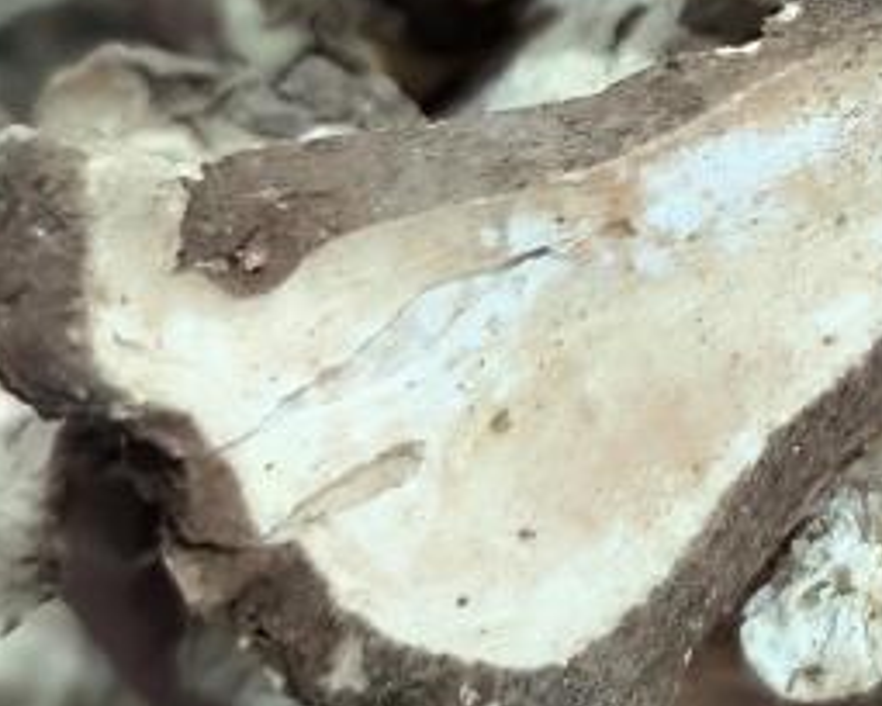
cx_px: 1034
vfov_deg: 16.2
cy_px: 92
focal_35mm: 94
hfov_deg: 19.3
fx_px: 2454
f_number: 1.7
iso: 1600
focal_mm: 5.35
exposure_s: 1/50
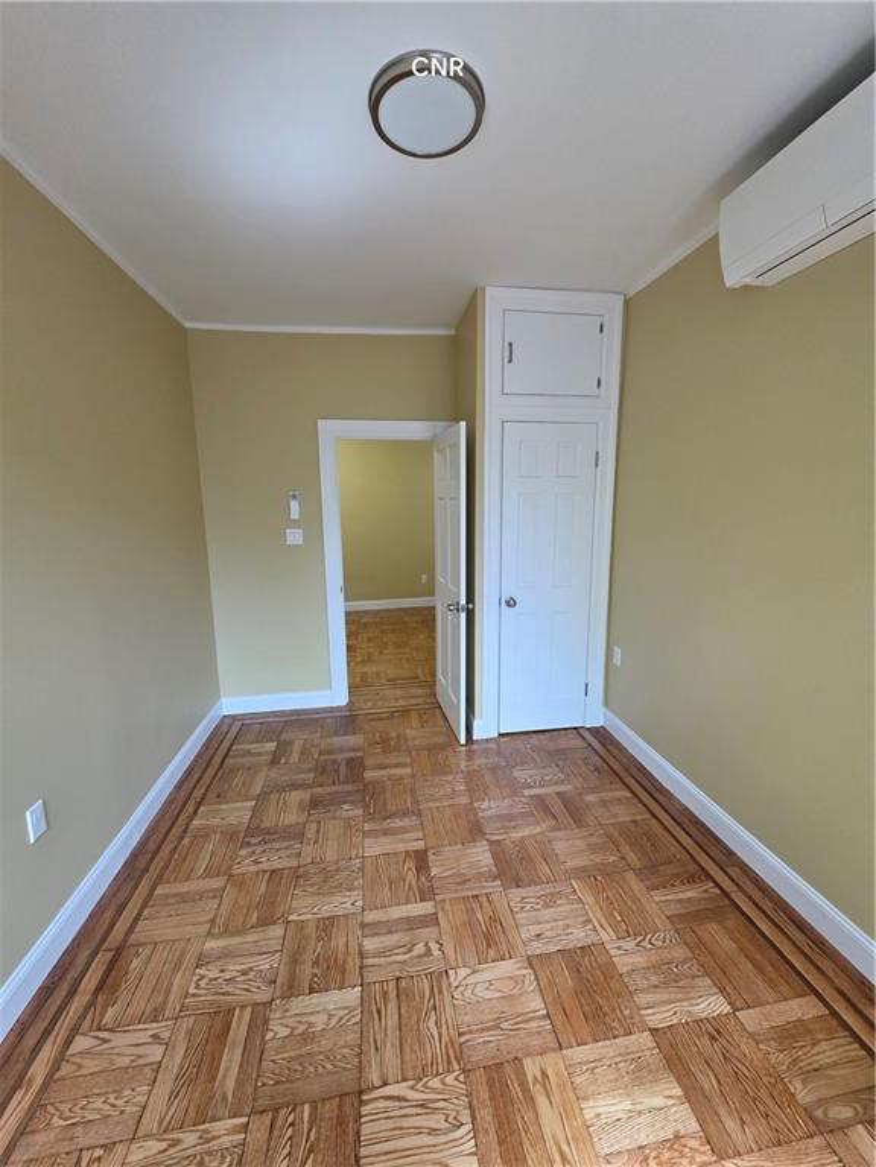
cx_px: 438
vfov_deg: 106.2
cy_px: 584
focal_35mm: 13
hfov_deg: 89.9
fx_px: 439
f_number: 1.9
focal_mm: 2.2
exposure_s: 1/359
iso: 320
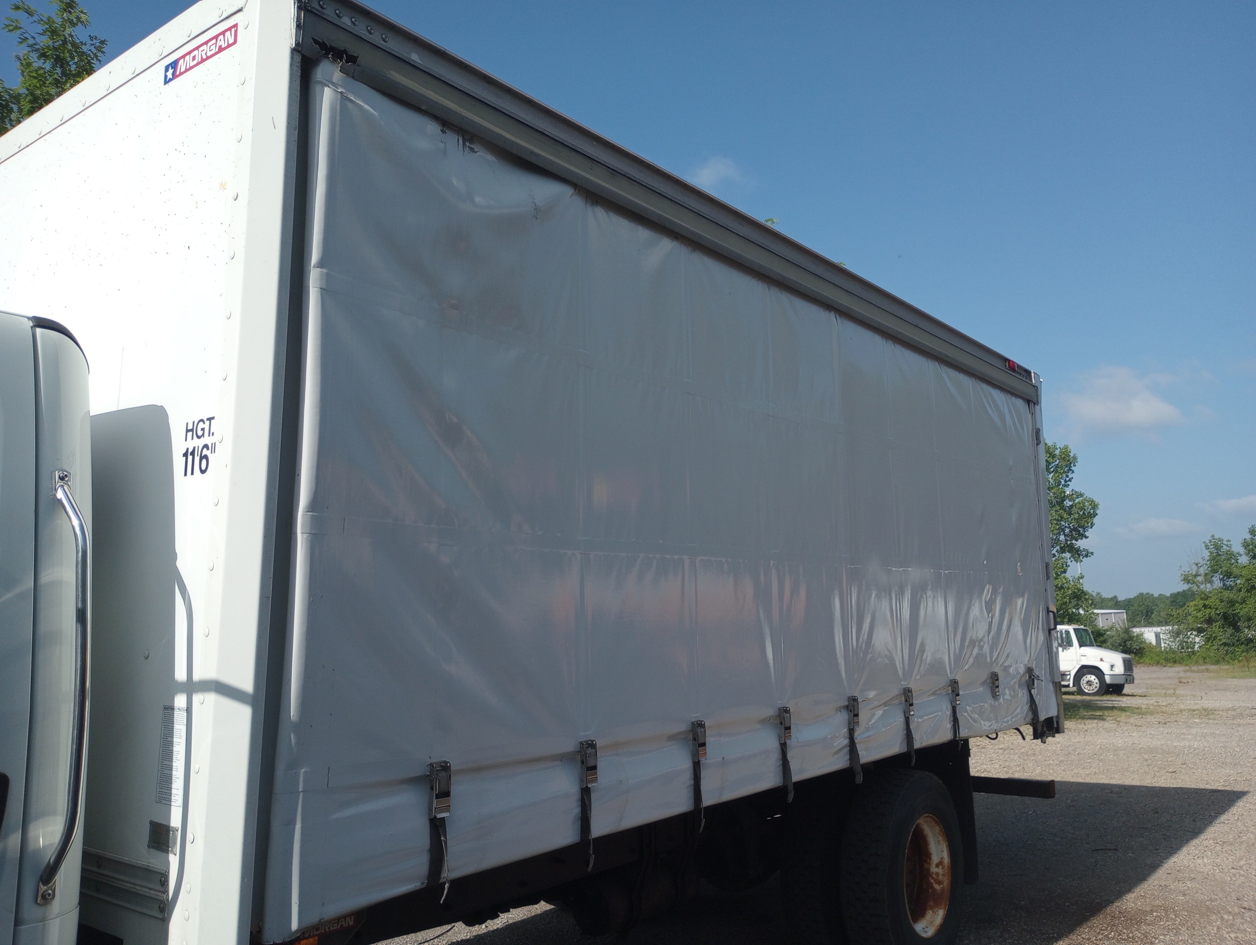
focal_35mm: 28
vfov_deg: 49.9
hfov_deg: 63.4
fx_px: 1017
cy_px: 472
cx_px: 628
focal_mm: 4.27
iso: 111
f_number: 1.8
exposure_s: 1/838
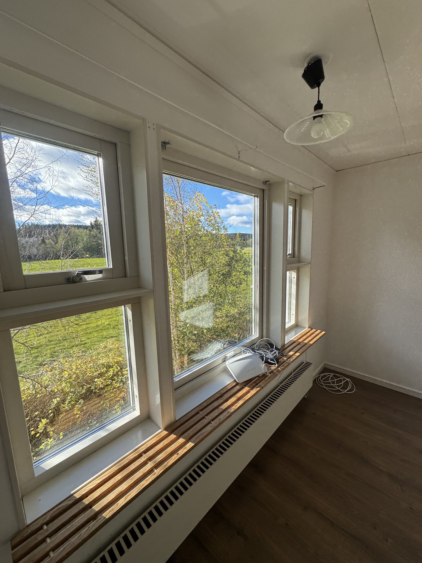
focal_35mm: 14
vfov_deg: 102.1
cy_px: 282
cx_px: 211
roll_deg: +2.7
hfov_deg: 85.7
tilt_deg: -6.3
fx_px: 228
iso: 40
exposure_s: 1/428
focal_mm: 2.22
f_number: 2.2
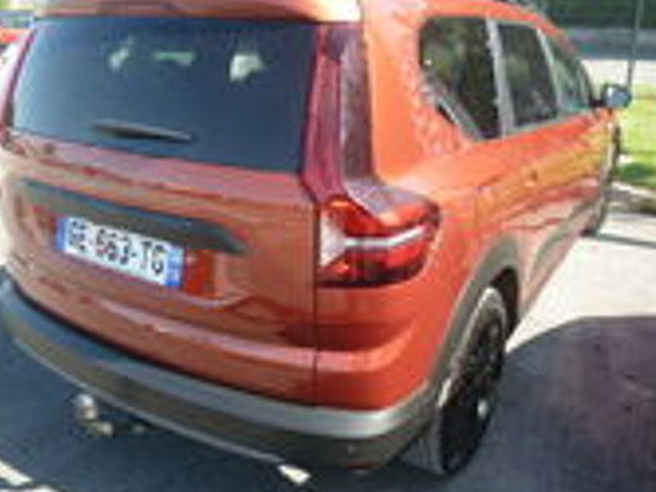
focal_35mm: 30
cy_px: 230
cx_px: 364
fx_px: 569
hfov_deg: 59.8
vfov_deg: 46.8
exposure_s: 1/100
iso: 80
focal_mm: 4.1
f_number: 4
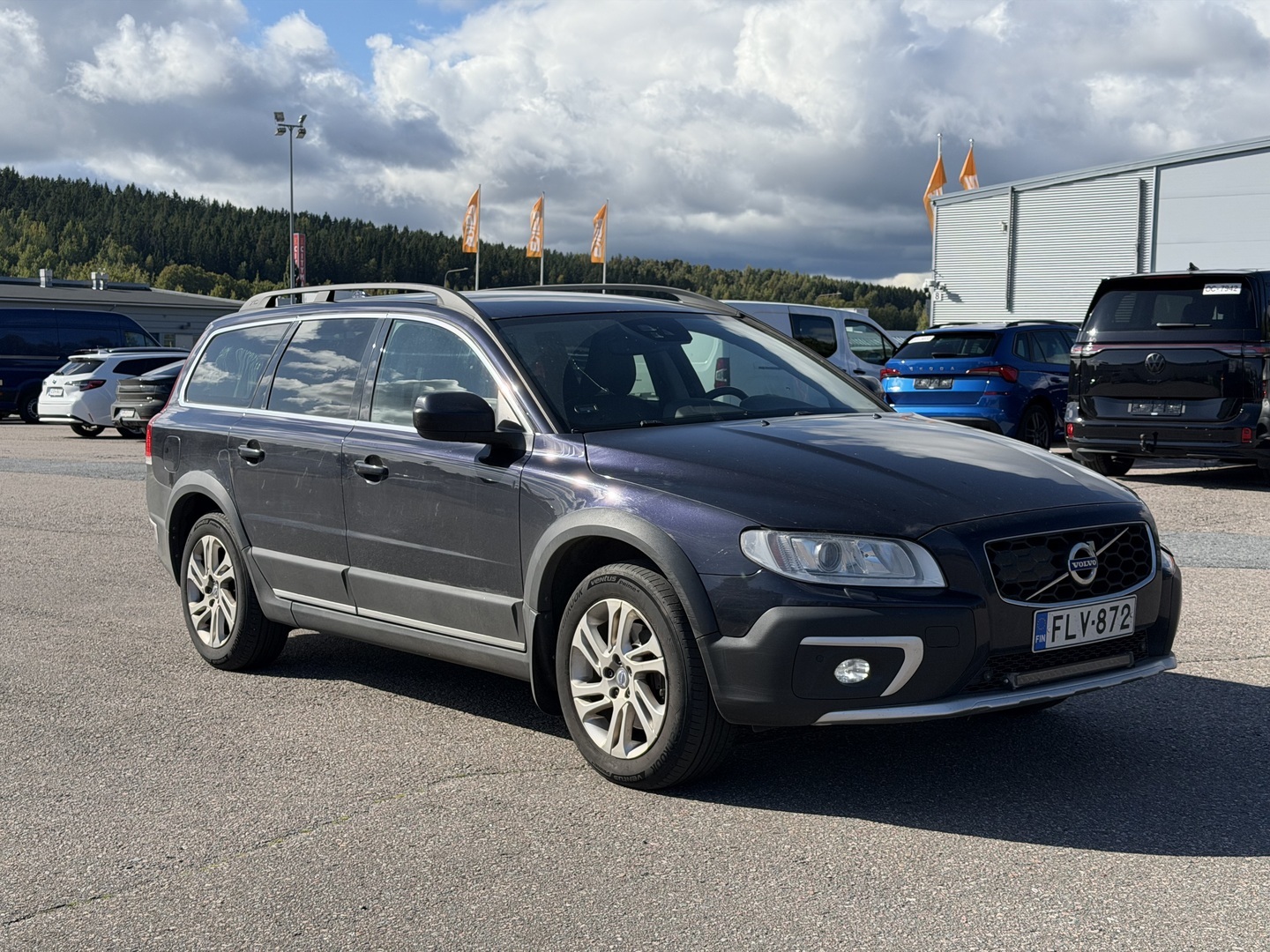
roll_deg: -0.5
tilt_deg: -2.6
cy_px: 476
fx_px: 1761
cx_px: 635
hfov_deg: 39.7
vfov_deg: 30.3
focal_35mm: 48
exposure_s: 1/4587
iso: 64
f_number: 1.78
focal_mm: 6.76
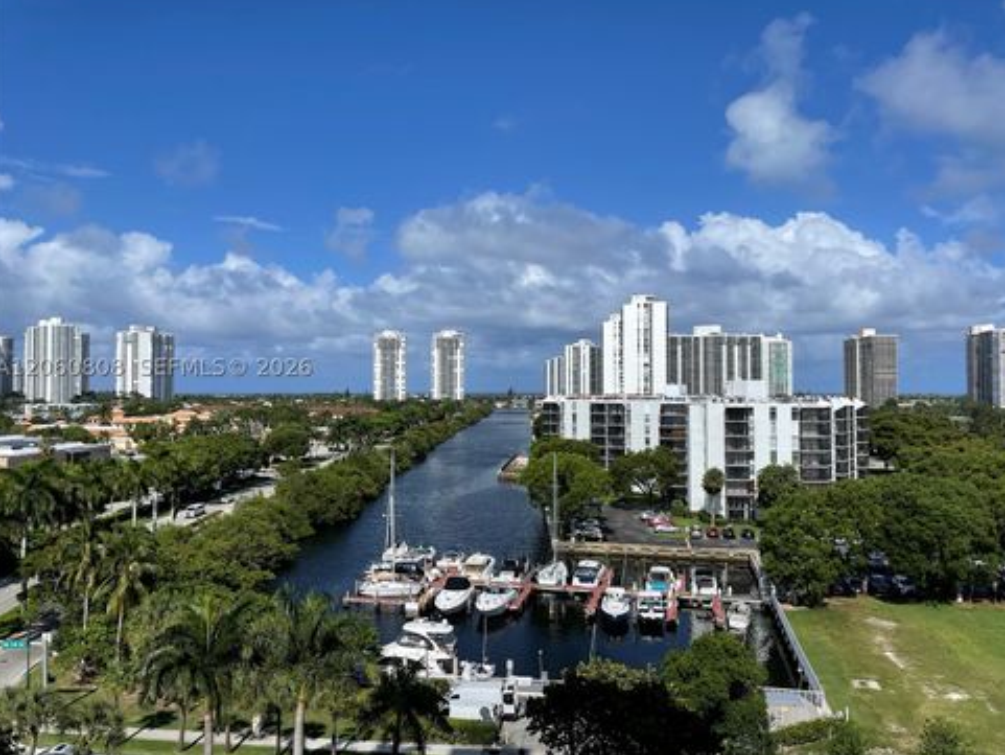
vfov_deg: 51.4
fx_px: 784
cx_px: 512
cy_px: 367
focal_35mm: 27
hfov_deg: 65.3
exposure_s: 1/5814
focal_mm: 4.2
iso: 32
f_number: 1.6
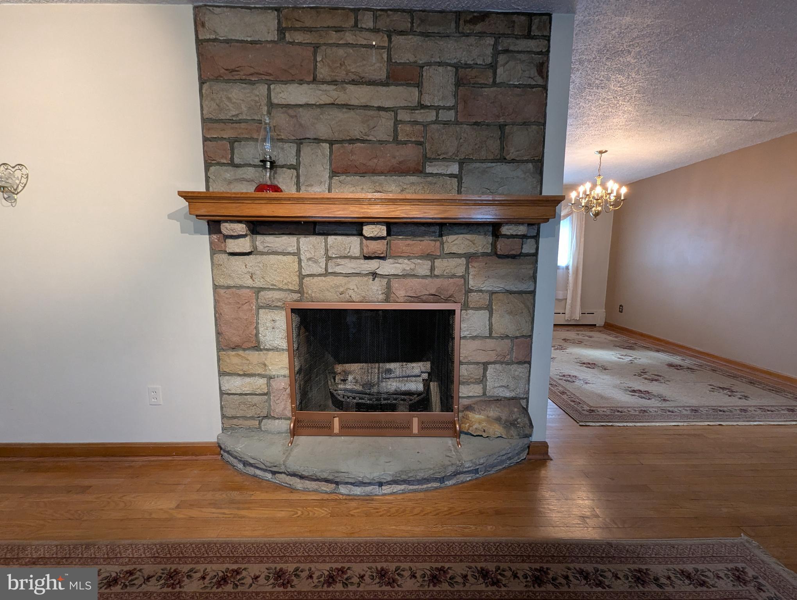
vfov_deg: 90.1
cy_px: 300
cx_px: 398
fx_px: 300
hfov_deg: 106.1
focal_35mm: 13
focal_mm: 1.95
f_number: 2.2
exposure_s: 1/24
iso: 130
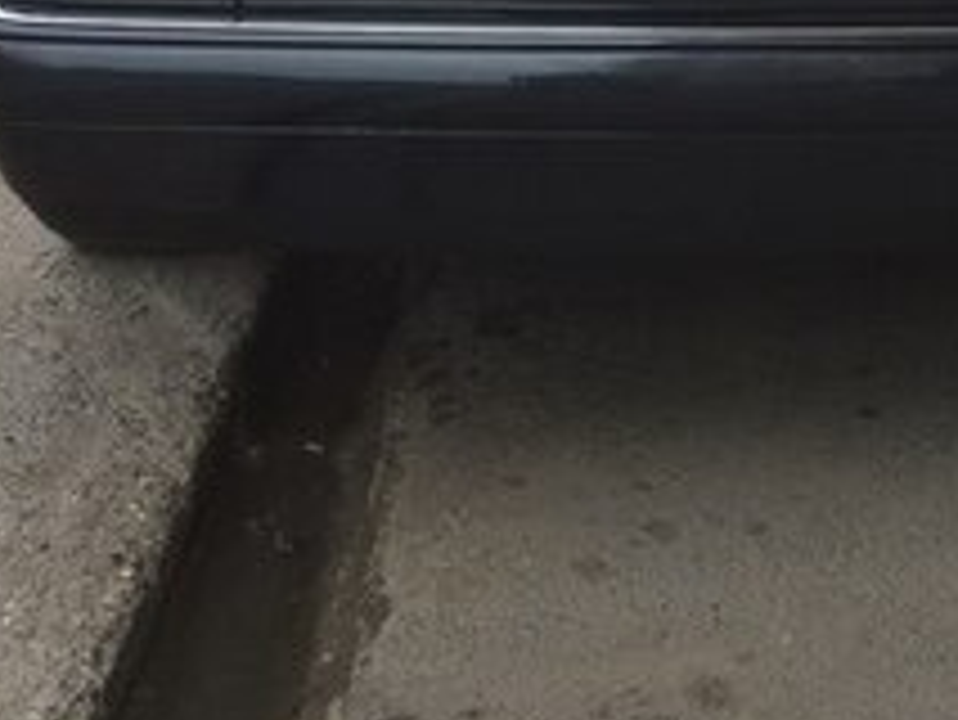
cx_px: 661
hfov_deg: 21.7
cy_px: -119
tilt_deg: -10.2
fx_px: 2492
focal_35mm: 90
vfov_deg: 15.9
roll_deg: -0.8
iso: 32
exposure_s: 1/586
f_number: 2.2
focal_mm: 4.15
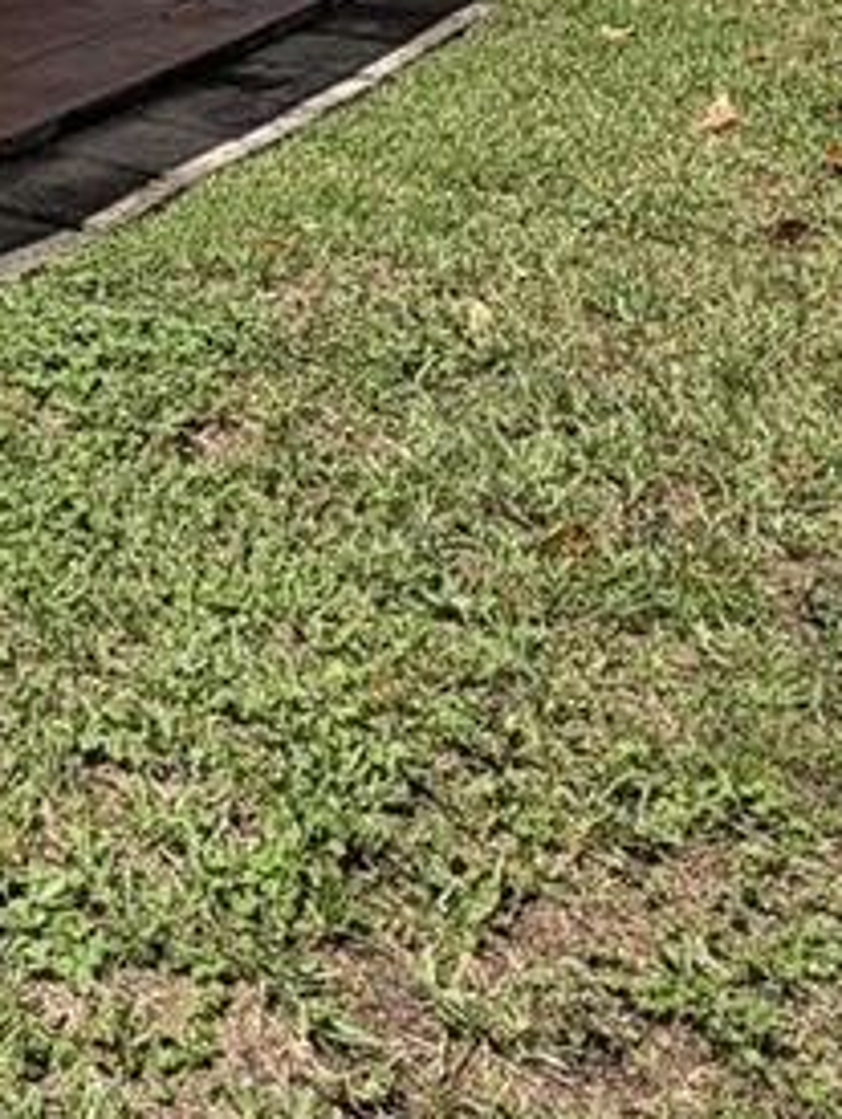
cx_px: -338
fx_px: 1974
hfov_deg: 21.2
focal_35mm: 61
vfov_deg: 29.6
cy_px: 12
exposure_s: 1/864
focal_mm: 2.22
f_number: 2.2
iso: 20
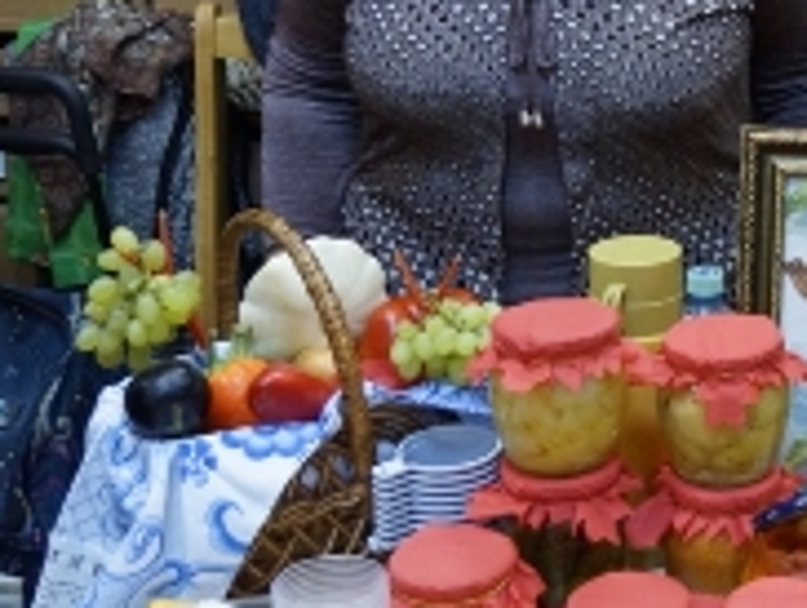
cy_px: 109
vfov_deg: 17.2
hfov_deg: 21.5
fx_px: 1984
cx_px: 936
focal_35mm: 85
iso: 2000
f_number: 4
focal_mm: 24
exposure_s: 1/60
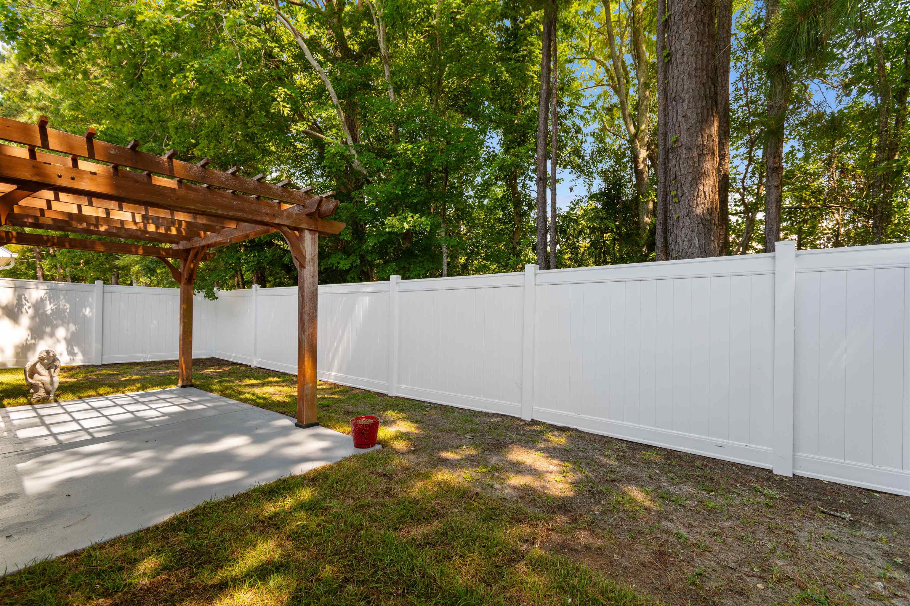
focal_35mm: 15
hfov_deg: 100.4
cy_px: 303
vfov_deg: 77.3
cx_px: 455
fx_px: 379
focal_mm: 10
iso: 100
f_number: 5
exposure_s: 1/100
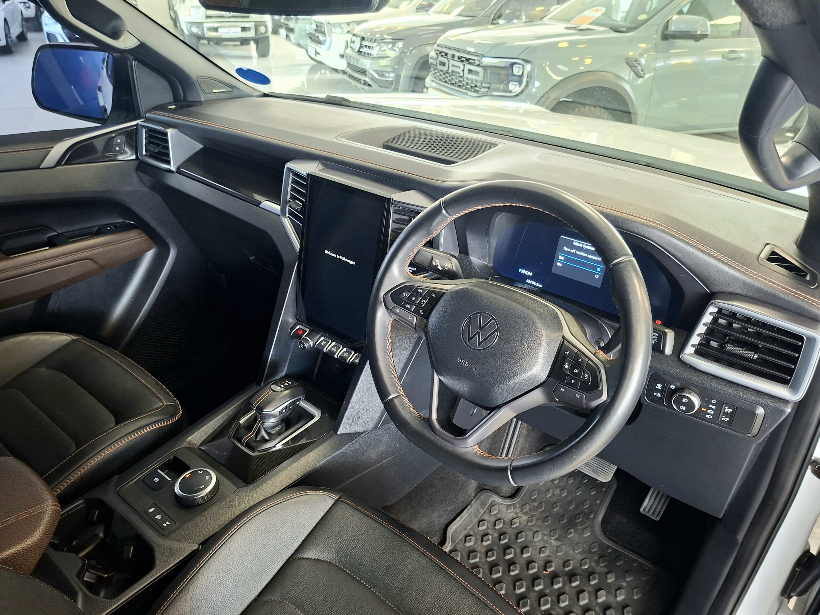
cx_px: 410
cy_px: 308
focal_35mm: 23
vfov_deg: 58.9
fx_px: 545
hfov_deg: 73.9
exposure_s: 1/33
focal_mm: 5.54
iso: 400
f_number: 1.8
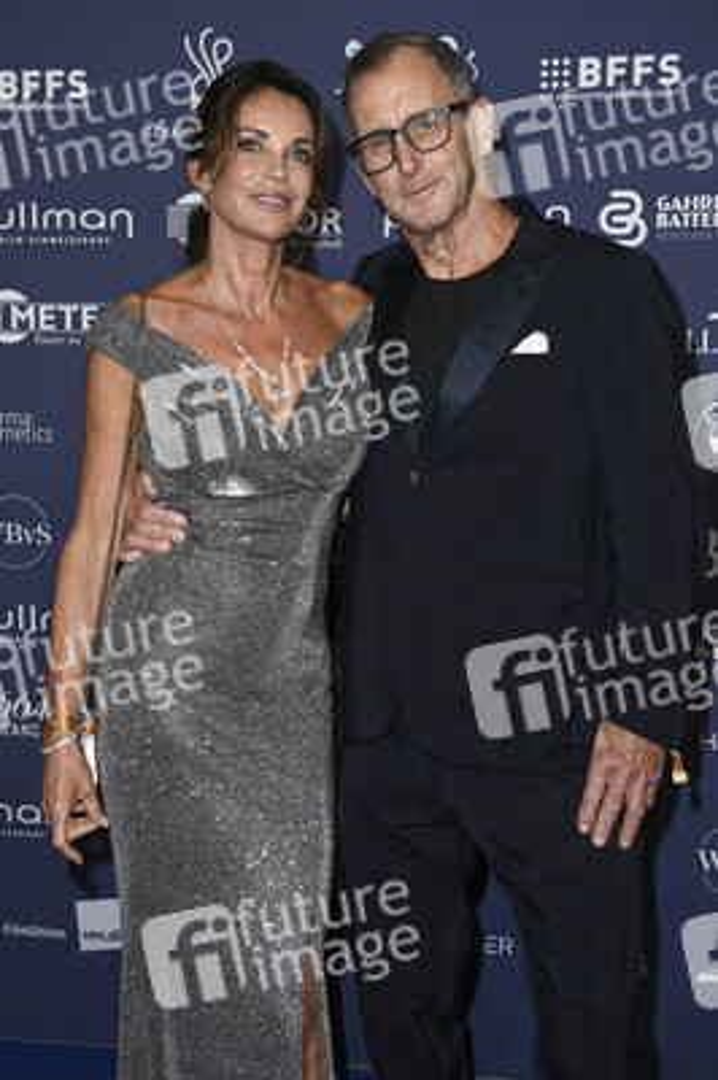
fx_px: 1648
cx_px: 359
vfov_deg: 36.3
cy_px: 540
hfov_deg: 24.6
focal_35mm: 55
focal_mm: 55
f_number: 5.6
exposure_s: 1/250
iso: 320
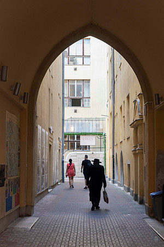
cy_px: 124
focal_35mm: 62
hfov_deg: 21.9
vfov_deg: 32.4
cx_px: 82
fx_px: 424
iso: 800
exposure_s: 1/125
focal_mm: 62
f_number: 4
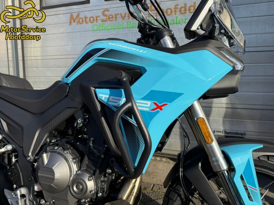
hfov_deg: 71.6
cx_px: 137
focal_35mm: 24
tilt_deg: -5.3
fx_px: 190
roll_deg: -0.1
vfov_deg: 56.8
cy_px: 102
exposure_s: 1/3425
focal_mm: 6.76
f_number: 1.78
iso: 80
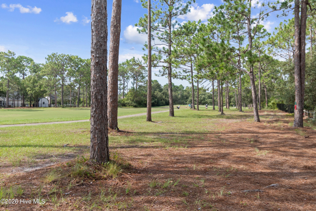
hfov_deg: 61.9
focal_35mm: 30
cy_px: 106
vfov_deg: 43.6
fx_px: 263
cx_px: 158
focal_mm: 20
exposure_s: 1/100
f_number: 5.6
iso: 100
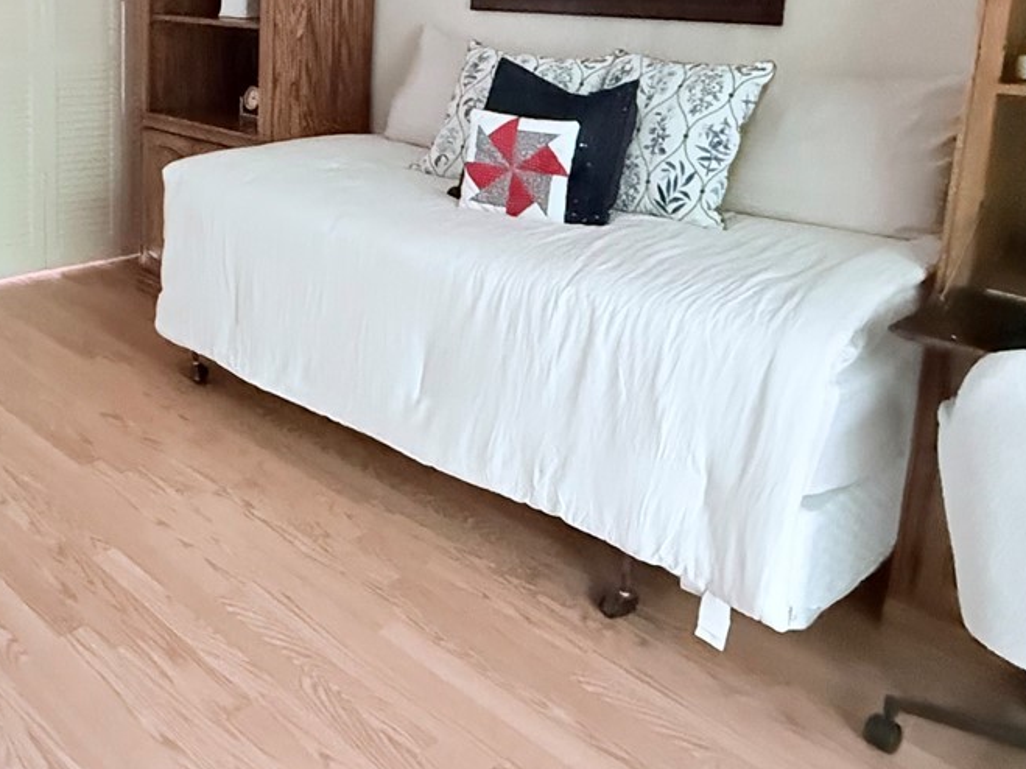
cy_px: 146
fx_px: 1008
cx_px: 227
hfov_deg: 51.1
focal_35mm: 34
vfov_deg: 40.0
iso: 1250
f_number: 2.2
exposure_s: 1/60
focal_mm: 2.22
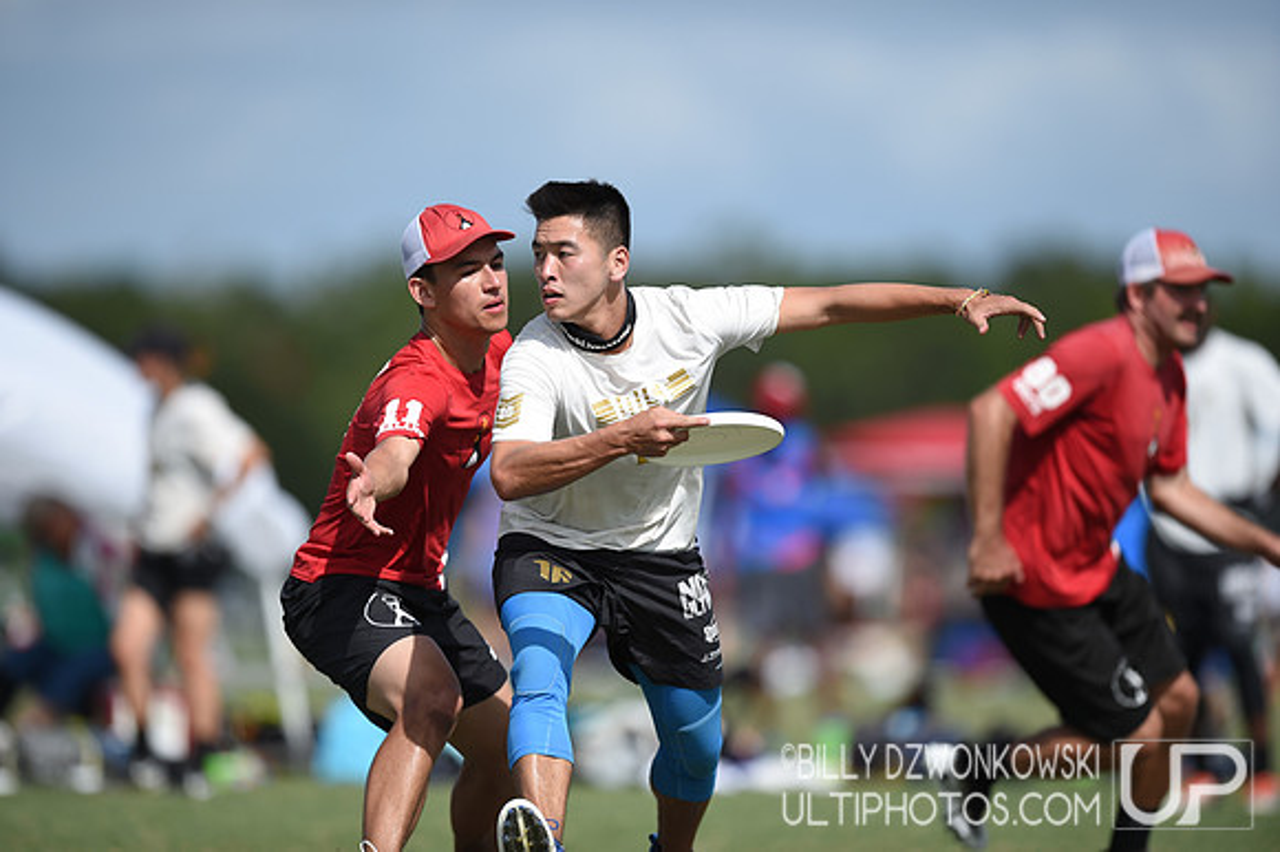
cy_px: 426
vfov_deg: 3.4
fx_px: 14214
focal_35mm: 400
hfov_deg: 5.2
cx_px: 640
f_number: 2.8
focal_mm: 400
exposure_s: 1/2500
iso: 100
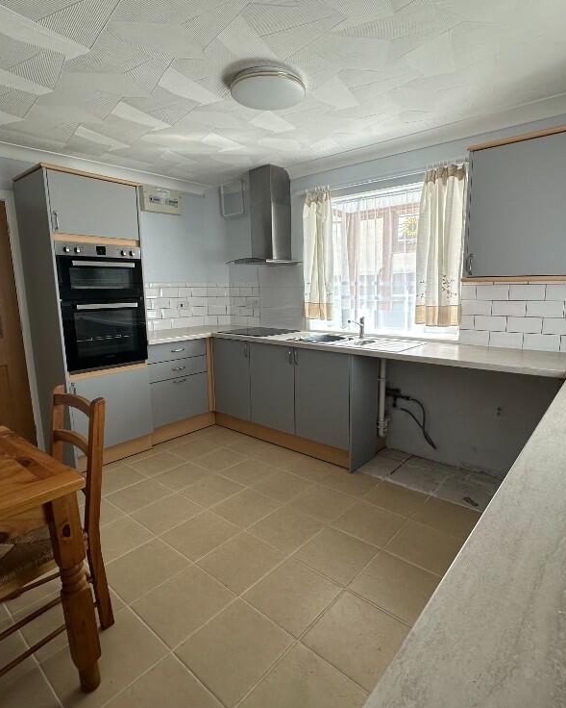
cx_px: 301
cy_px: 352
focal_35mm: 19
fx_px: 398
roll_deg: +1.0
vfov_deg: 83.3
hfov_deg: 70.8
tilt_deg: -9.1
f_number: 2.2
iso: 64
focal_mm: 2.22
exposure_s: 1/99
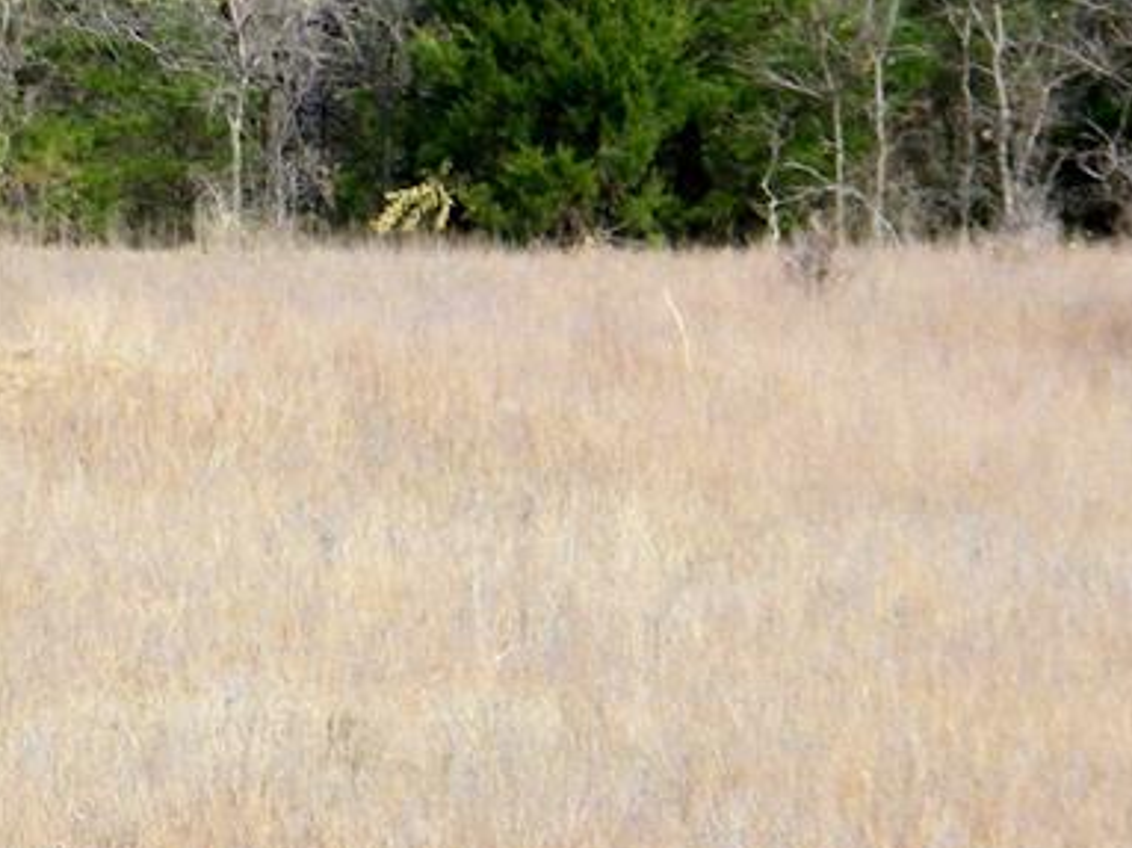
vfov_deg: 4.7
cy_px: 561
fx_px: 10396
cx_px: 260
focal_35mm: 318
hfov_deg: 6.2
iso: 80
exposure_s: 1/250
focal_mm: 21.3
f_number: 4.8
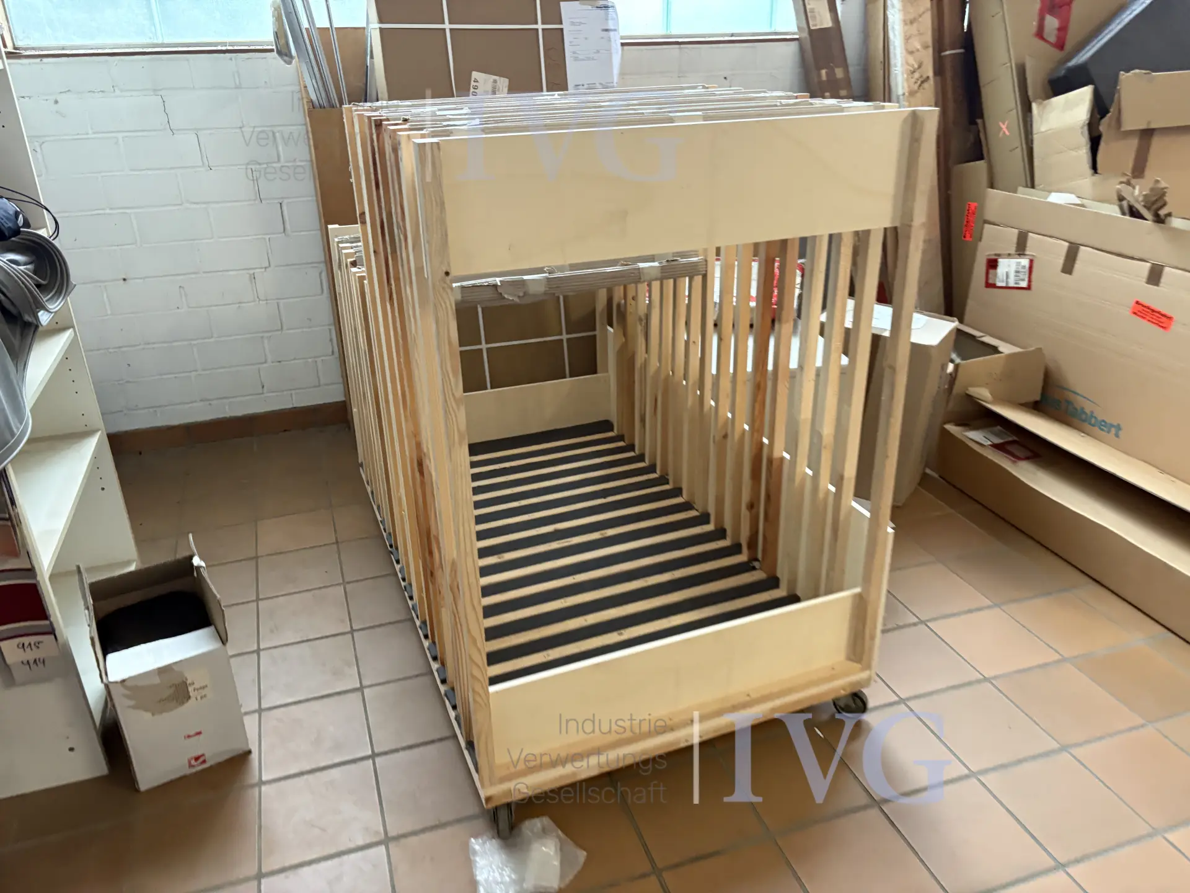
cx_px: 595
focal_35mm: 26
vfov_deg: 53.1
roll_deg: +3.9
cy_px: 446
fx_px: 894
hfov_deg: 67.3
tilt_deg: -32.7
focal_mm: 5.96
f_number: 1.6
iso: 320
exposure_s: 1/50
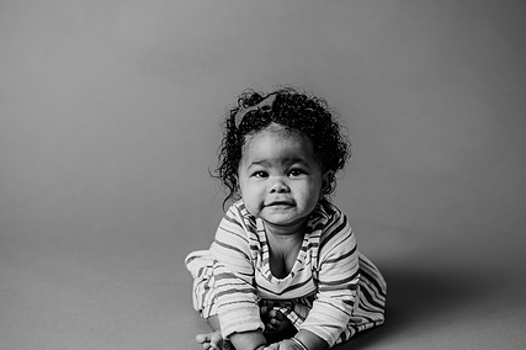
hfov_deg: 29.7
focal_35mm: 68
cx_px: 282
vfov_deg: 20.0
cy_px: 174
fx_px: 993
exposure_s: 1/160
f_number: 2.2
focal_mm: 50
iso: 100
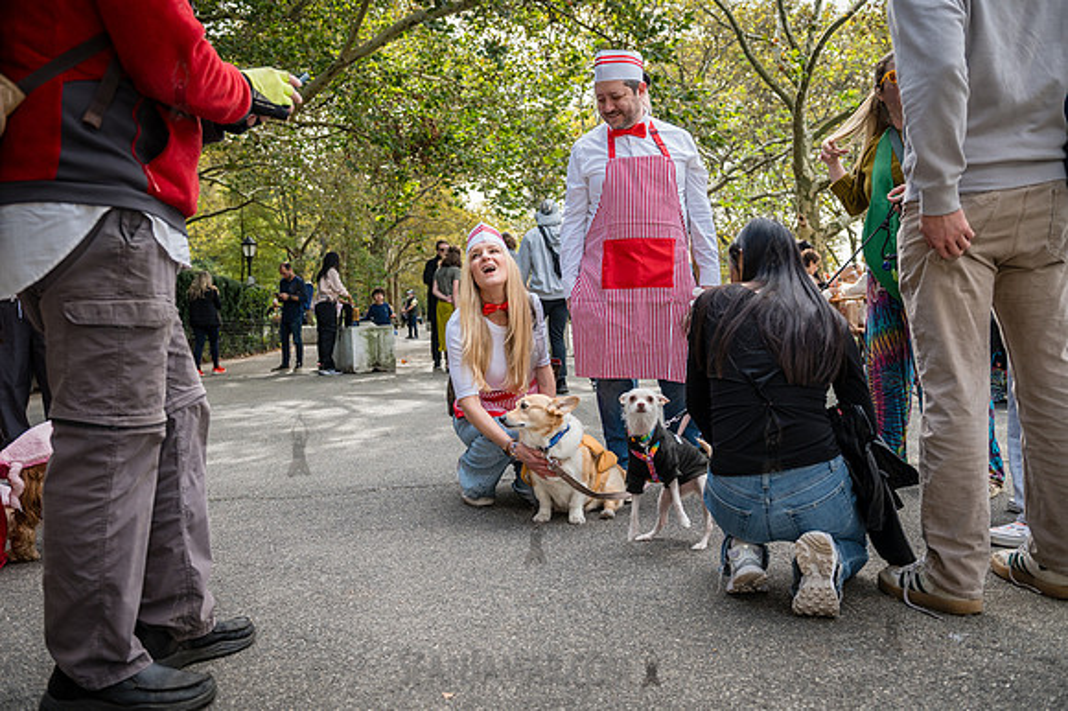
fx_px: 949
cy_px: 356
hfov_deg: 58.7
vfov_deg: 41.1
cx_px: 534
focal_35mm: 32
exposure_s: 1/1600
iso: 1000
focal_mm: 32
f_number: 4
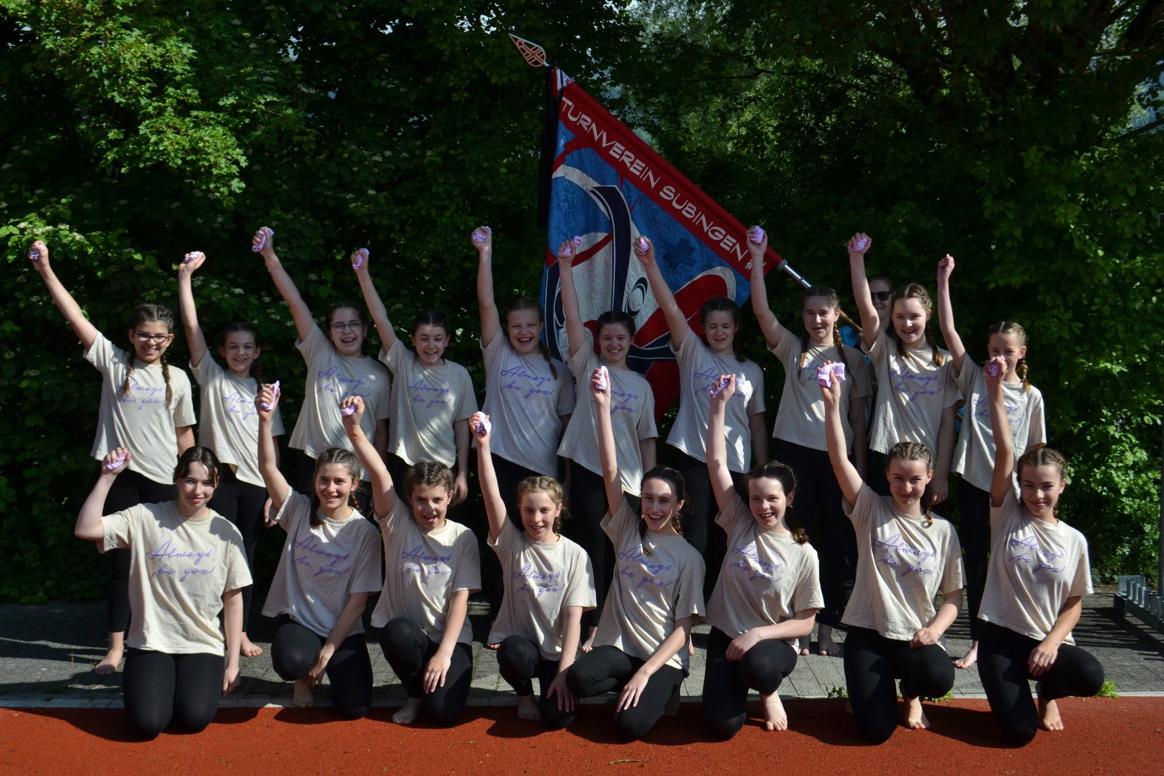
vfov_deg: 29.9
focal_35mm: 45
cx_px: 582
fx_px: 1455
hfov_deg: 43.6
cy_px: 388
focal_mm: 30
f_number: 8
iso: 100
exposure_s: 1/250
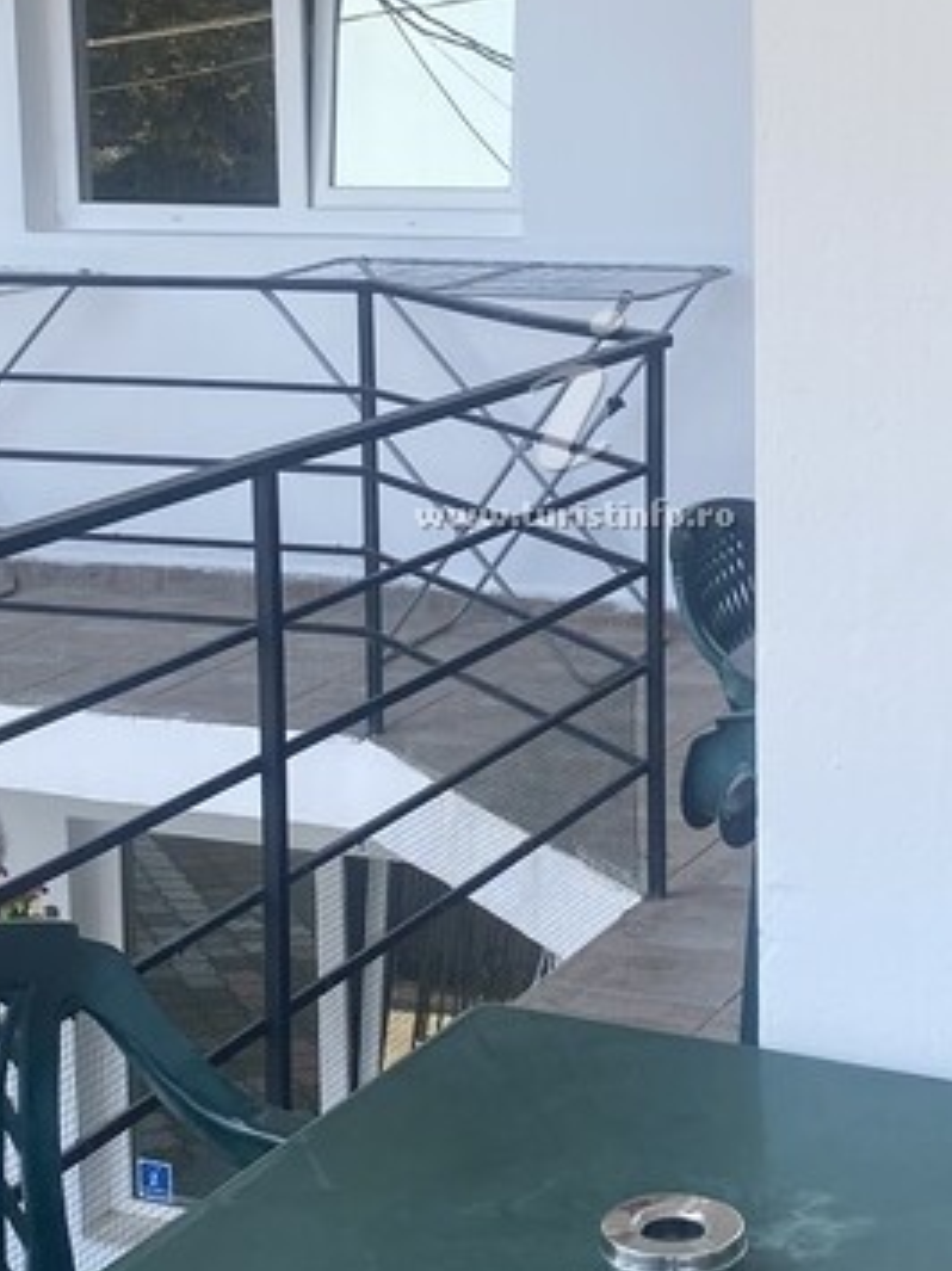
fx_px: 2752
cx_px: 530
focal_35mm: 75
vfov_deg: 25.8
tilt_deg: -7.4
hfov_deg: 19.6
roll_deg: +0.1
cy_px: 369
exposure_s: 1/539
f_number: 1.8
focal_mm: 4.25
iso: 32
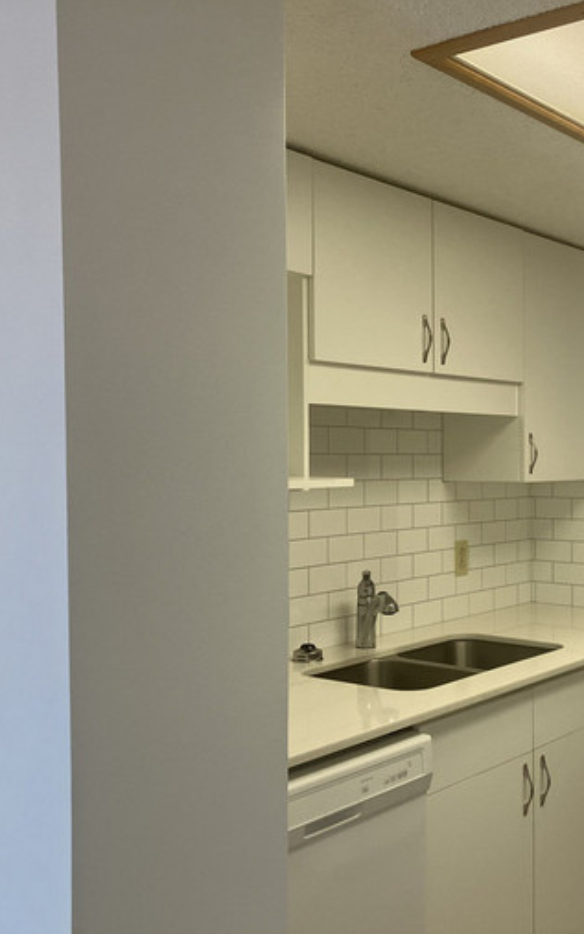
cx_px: 469
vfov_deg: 49.3
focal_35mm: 40
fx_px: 1018
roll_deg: -0.2
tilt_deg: -0.7
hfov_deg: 31.2
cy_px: 470
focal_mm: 3.99
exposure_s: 1/120
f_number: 1.8
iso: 80
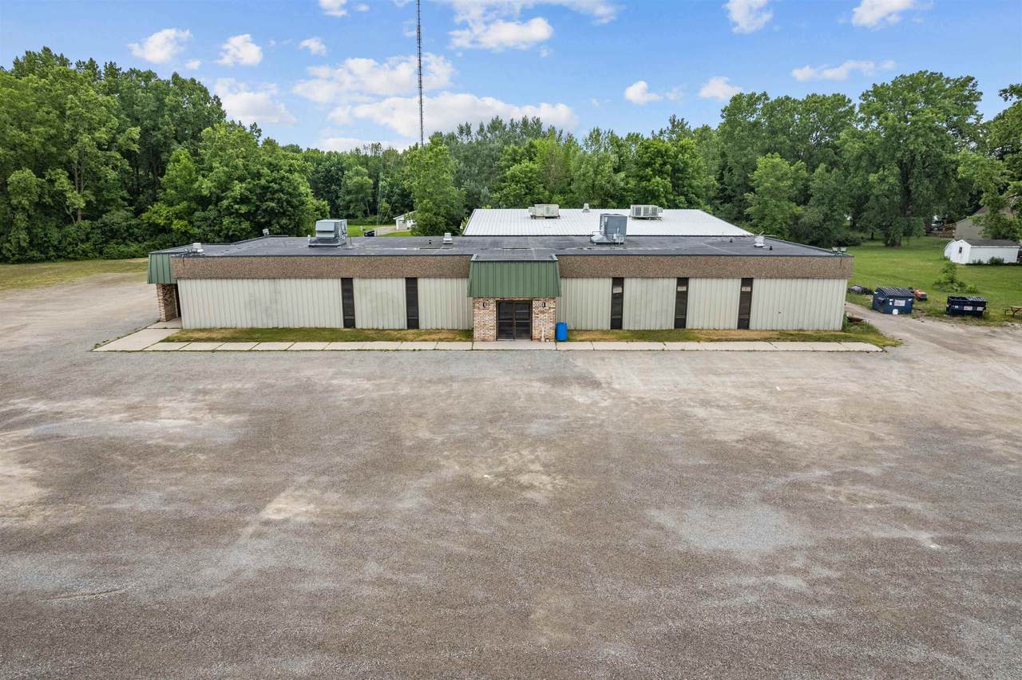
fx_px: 624
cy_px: 340
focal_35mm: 22
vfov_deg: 57.2
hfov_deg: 78.6
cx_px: 511
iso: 100
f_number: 2.8
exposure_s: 1/400
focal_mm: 8.38
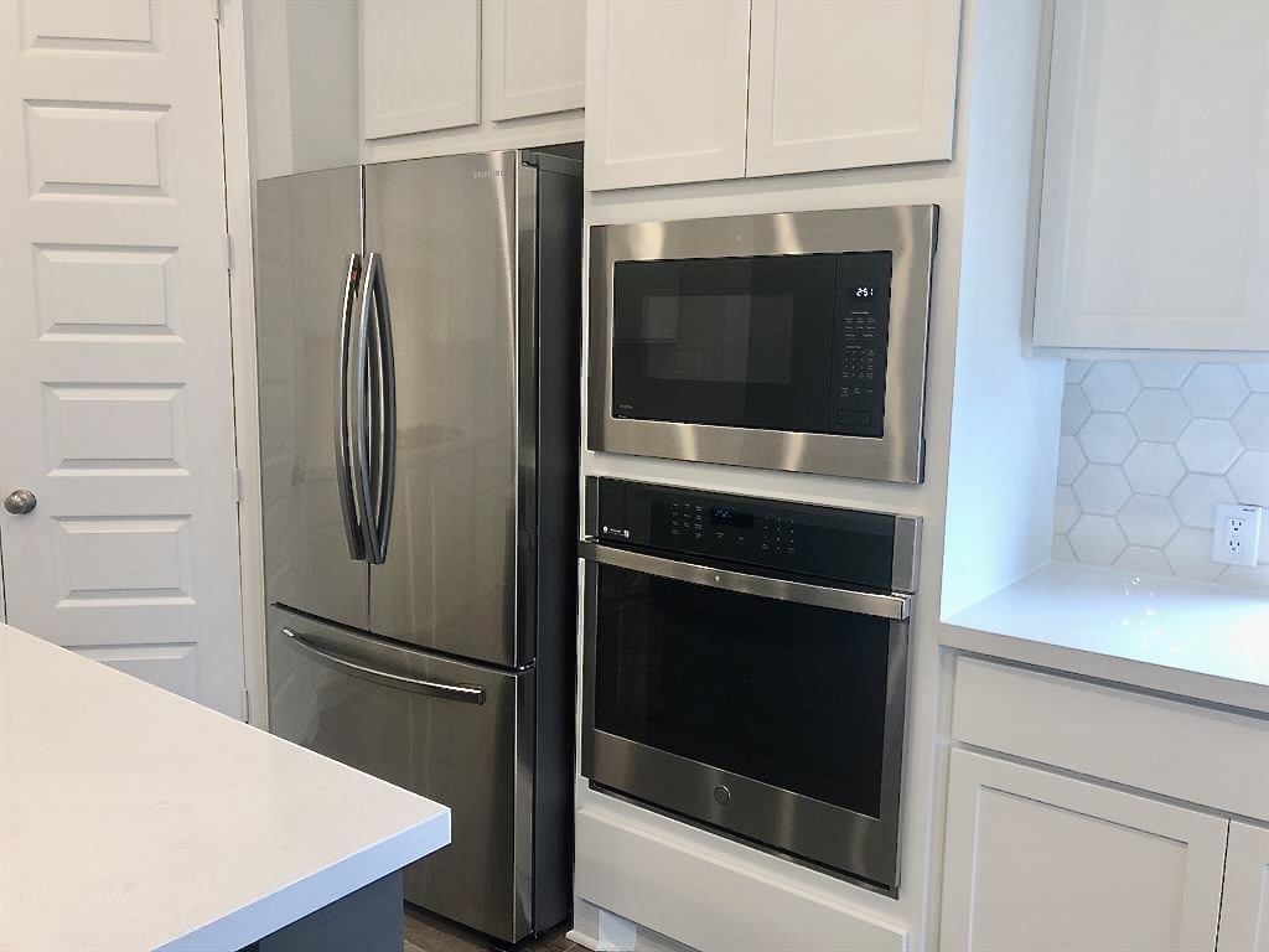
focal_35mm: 28
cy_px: 476
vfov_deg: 49.7
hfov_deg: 63.4
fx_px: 1026
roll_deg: -0.1
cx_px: 634
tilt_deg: -6.7
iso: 32
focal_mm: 3.99
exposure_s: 1/30
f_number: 1.8
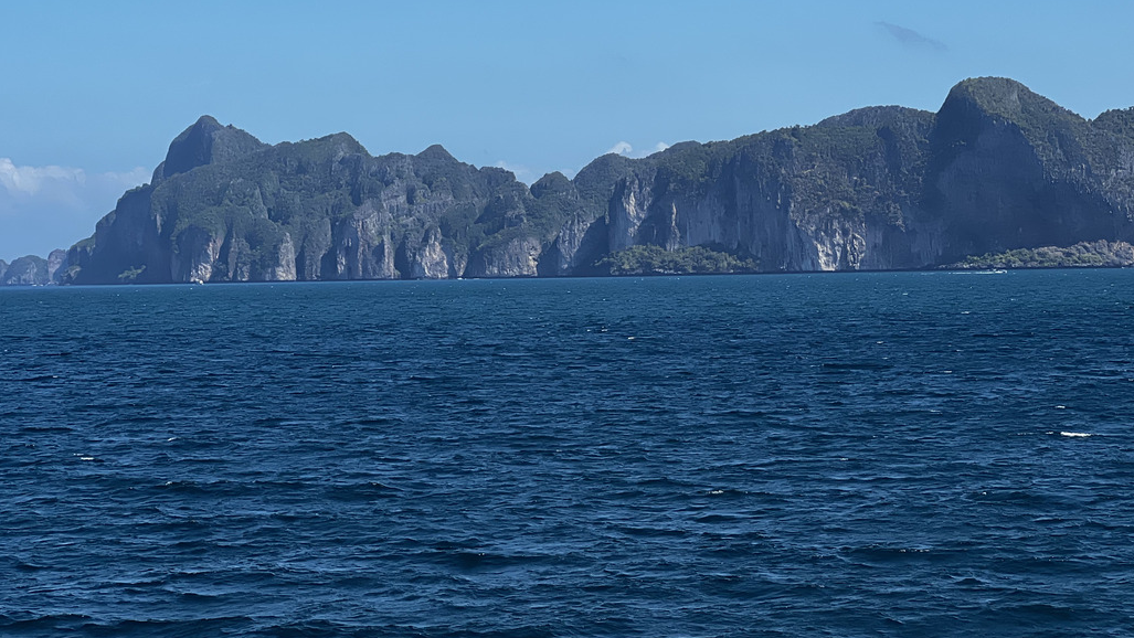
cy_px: 202
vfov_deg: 12.3
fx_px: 2947
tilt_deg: -0.2
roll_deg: +2.5
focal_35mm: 98
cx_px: 625
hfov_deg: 21.8
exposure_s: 1/943
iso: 32
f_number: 2.8
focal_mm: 9
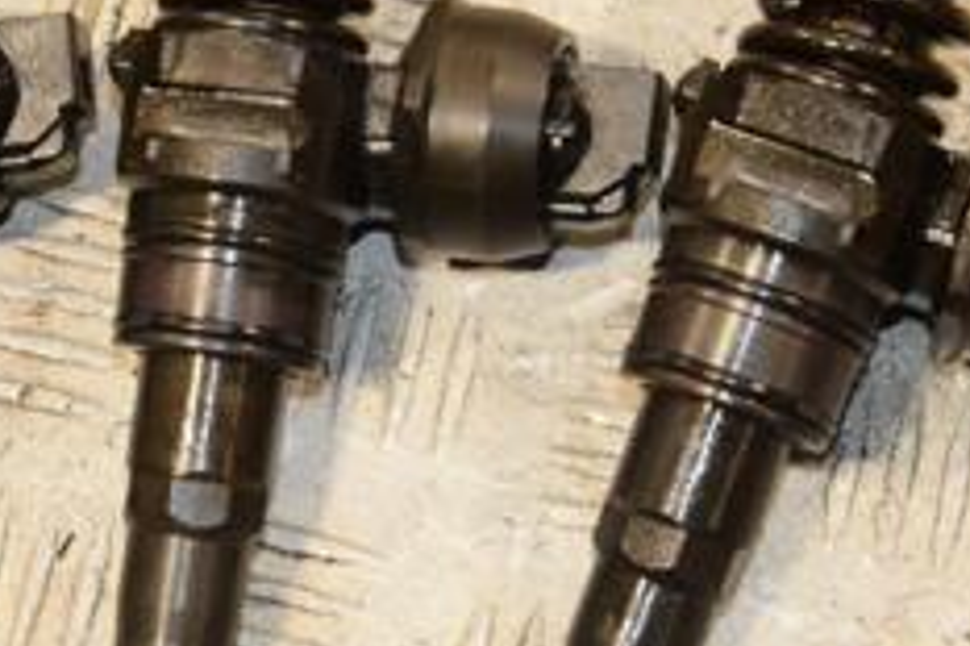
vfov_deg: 10.1
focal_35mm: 135
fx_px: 3643
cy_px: 250
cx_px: 221
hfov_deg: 15.1
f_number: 7.1
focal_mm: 35
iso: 800
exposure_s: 1/200
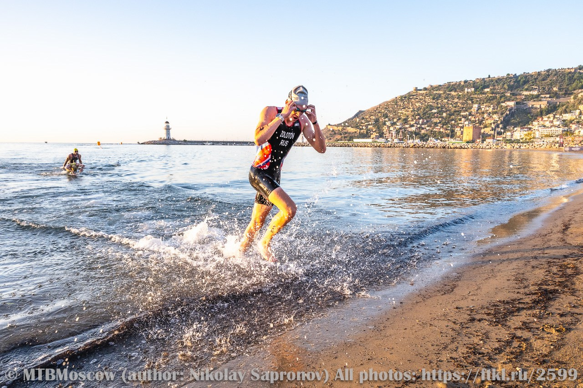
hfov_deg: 73.8
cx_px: 292
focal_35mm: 24
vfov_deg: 53.1
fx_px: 389
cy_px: 194
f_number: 8
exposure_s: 1/640
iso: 1250
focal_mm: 24
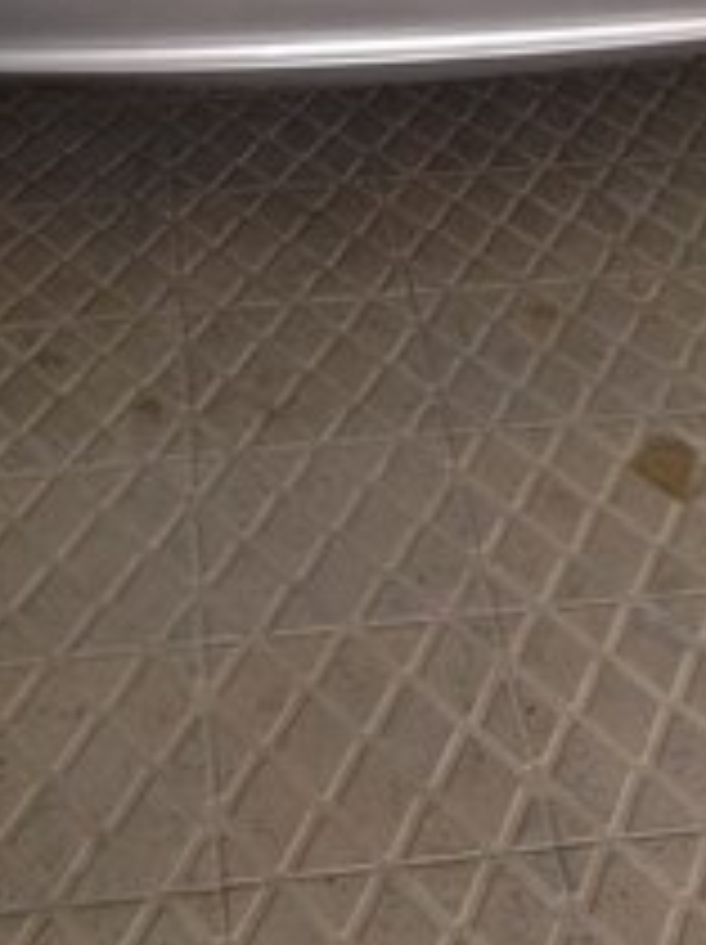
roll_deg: -2.0
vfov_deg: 23.3
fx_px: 2125
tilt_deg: -14.3
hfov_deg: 18.9
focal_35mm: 78
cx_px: 355
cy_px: -130
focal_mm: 4.12
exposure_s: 1/20
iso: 160
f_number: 2.4
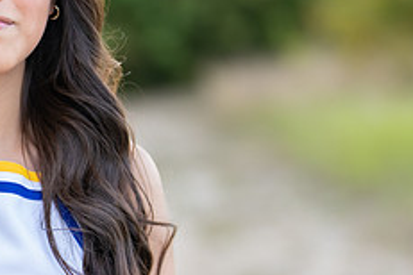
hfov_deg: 12.8
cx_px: -50
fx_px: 1801
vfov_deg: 8.7
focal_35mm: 157
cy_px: 156
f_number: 1.2
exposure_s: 1/500
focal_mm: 50
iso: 100
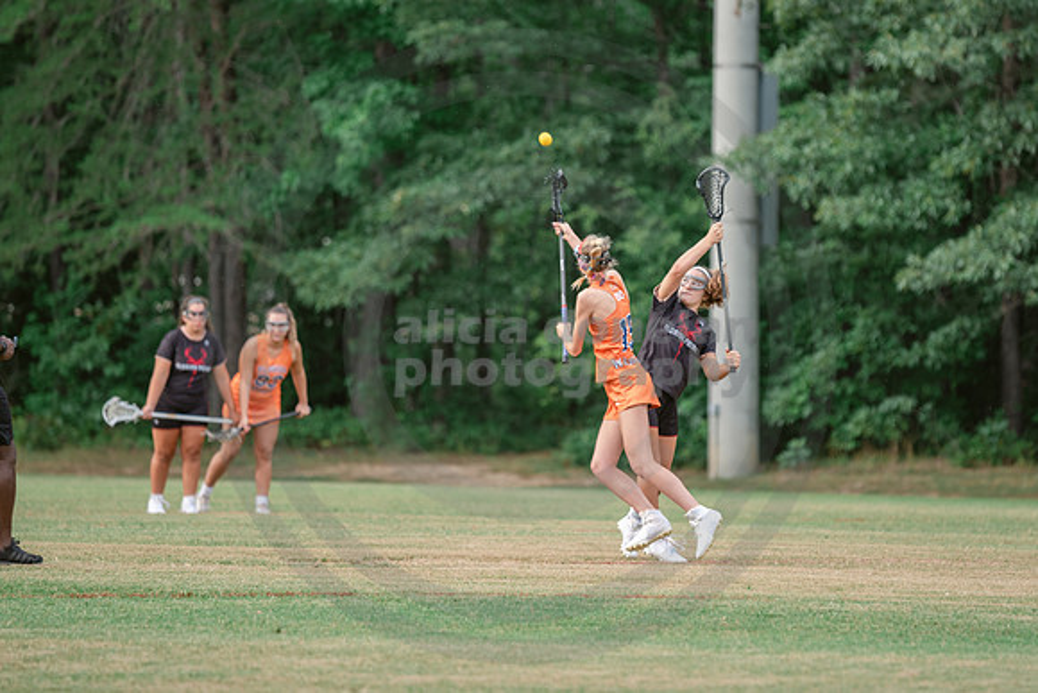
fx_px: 9110
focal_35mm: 316
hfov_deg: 6.5
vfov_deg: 4.4
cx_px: 597
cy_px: 259
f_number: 2.8
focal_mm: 200
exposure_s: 1/500
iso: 250
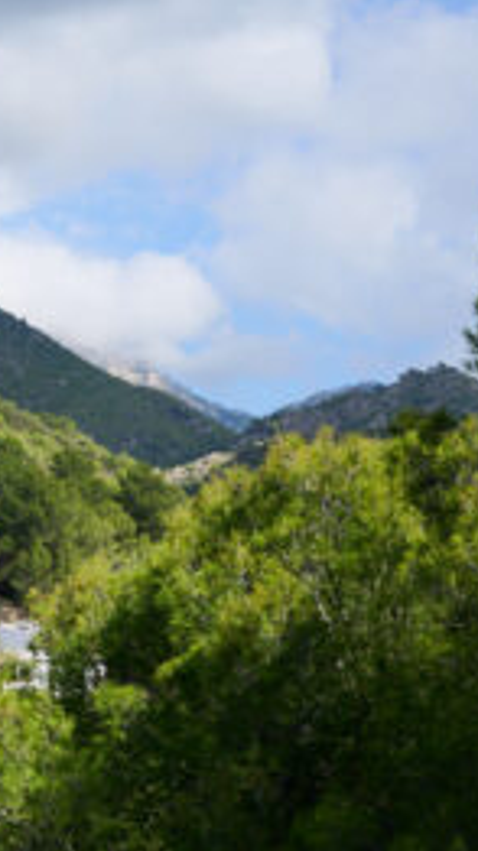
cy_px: 677
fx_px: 2529
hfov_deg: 10.0
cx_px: -471
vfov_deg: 18.9
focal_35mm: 112
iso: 100
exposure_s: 1/250
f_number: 11
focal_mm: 40
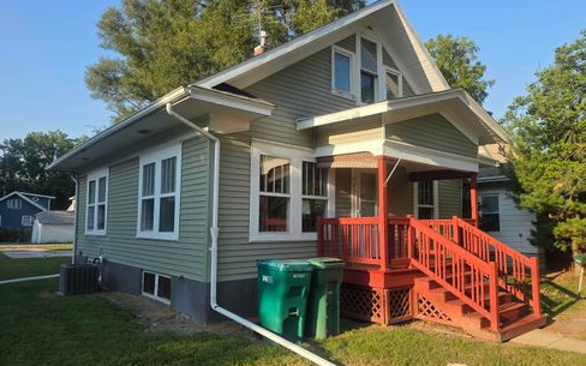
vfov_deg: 49.3
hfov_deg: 72.5
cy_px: 191
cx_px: 294
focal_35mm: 25
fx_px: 399
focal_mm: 6.3
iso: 80
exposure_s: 1/1854
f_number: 1.7
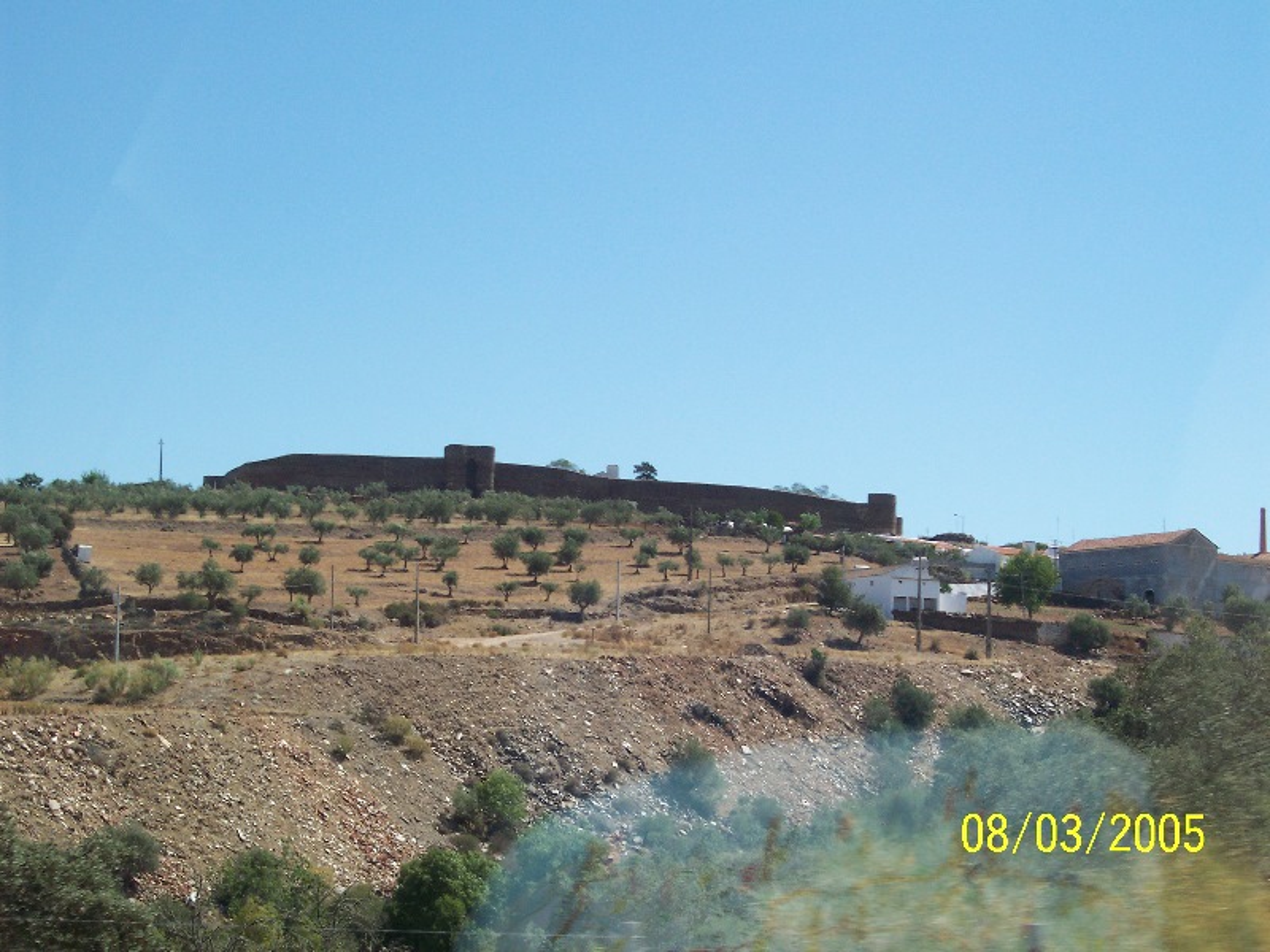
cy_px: 476
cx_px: 635
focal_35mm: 76
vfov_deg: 19.4
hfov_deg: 25.7
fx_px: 2788
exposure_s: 1/350
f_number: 6.7
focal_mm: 16
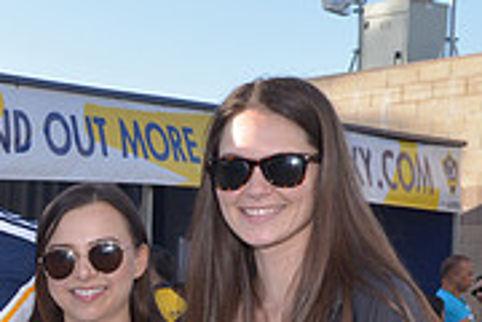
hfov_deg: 16.9
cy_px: 390
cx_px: -166
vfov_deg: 11.9
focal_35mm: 113
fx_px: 1513
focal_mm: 35
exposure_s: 1/250
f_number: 11
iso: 500
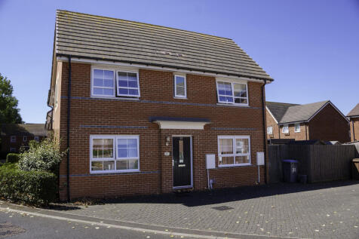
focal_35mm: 27
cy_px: 120
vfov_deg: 47.9
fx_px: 269
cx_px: 180
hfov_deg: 67.4
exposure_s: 1/160
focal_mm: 18
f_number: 7.1
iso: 125
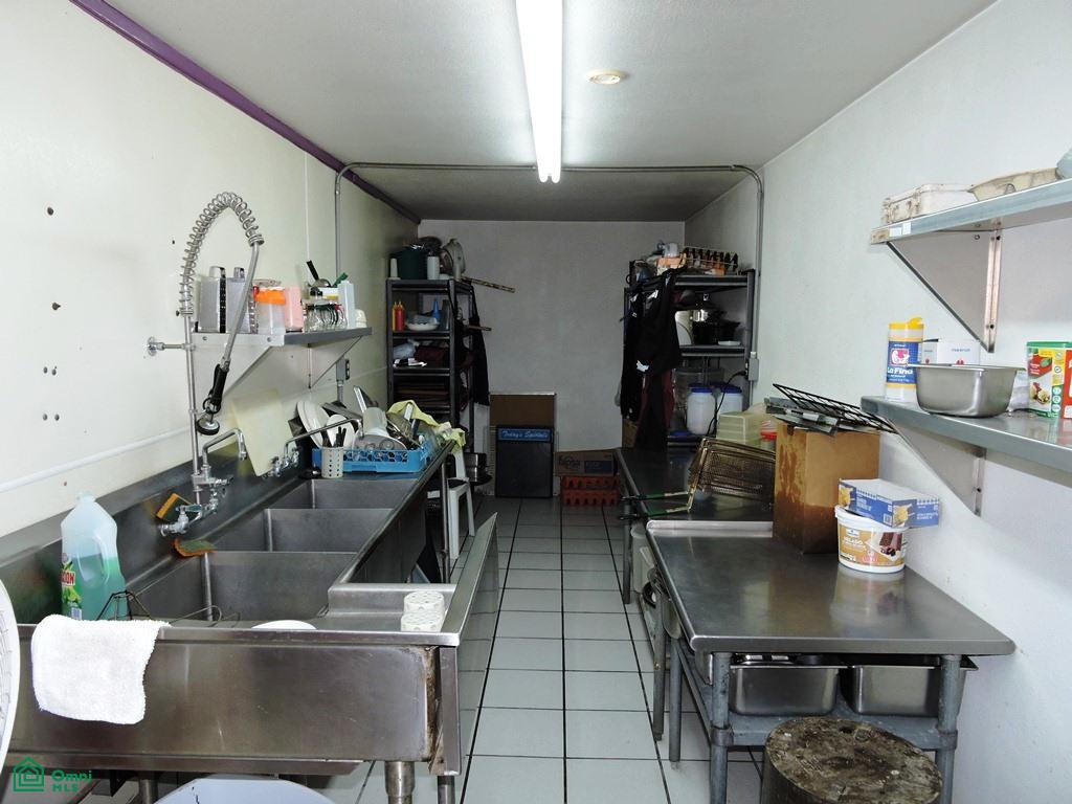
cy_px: 402
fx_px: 743
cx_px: 536
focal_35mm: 24
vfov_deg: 56.8
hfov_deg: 71.6
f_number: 3.3
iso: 200
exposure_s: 1/30
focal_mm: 4.3
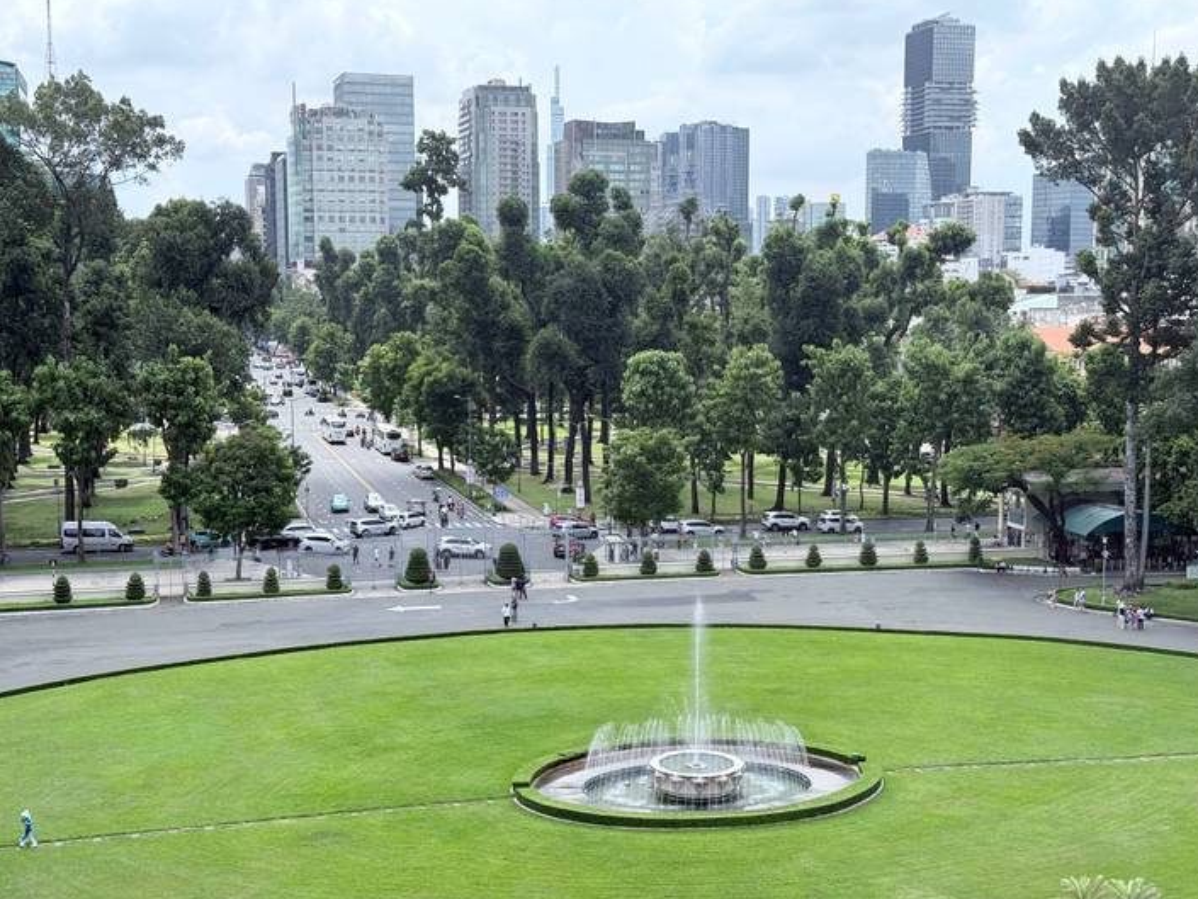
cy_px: 449
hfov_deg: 38.9
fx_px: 1696
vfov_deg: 29.7
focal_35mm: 49
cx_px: 610
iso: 100
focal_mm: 6.76
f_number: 1.78
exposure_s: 1/3534
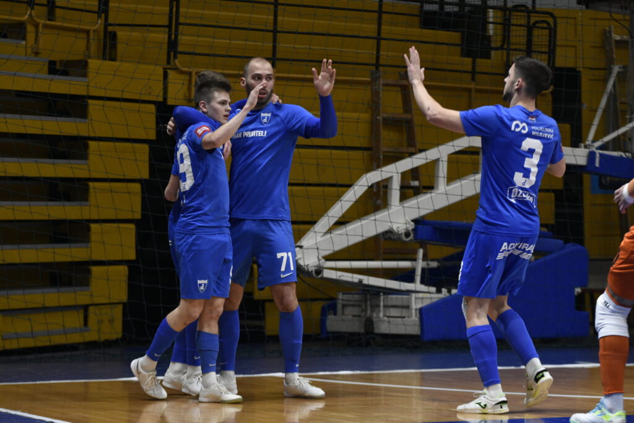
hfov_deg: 14.9
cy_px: 212
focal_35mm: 138
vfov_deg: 9.9
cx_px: 317
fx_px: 2431
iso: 1600
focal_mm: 92
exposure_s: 1/1000
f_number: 2.8
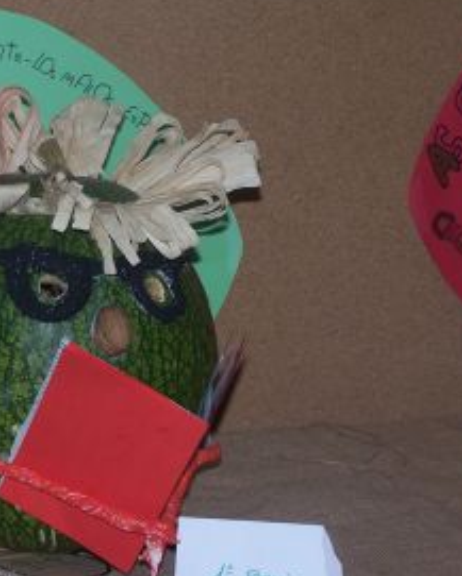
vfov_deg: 12.8
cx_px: 66
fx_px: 2579
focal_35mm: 151
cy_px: 287
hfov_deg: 10.2
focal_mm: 17.5
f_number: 3.2
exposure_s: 1/100
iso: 80
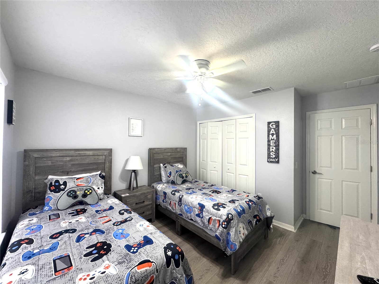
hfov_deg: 102.1
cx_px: 190
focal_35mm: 14
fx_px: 153
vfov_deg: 85.7
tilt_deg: +0.8
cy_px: 142
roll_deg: -0.7
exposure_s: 1/120
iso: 320
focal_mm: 2.22
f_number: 2.2
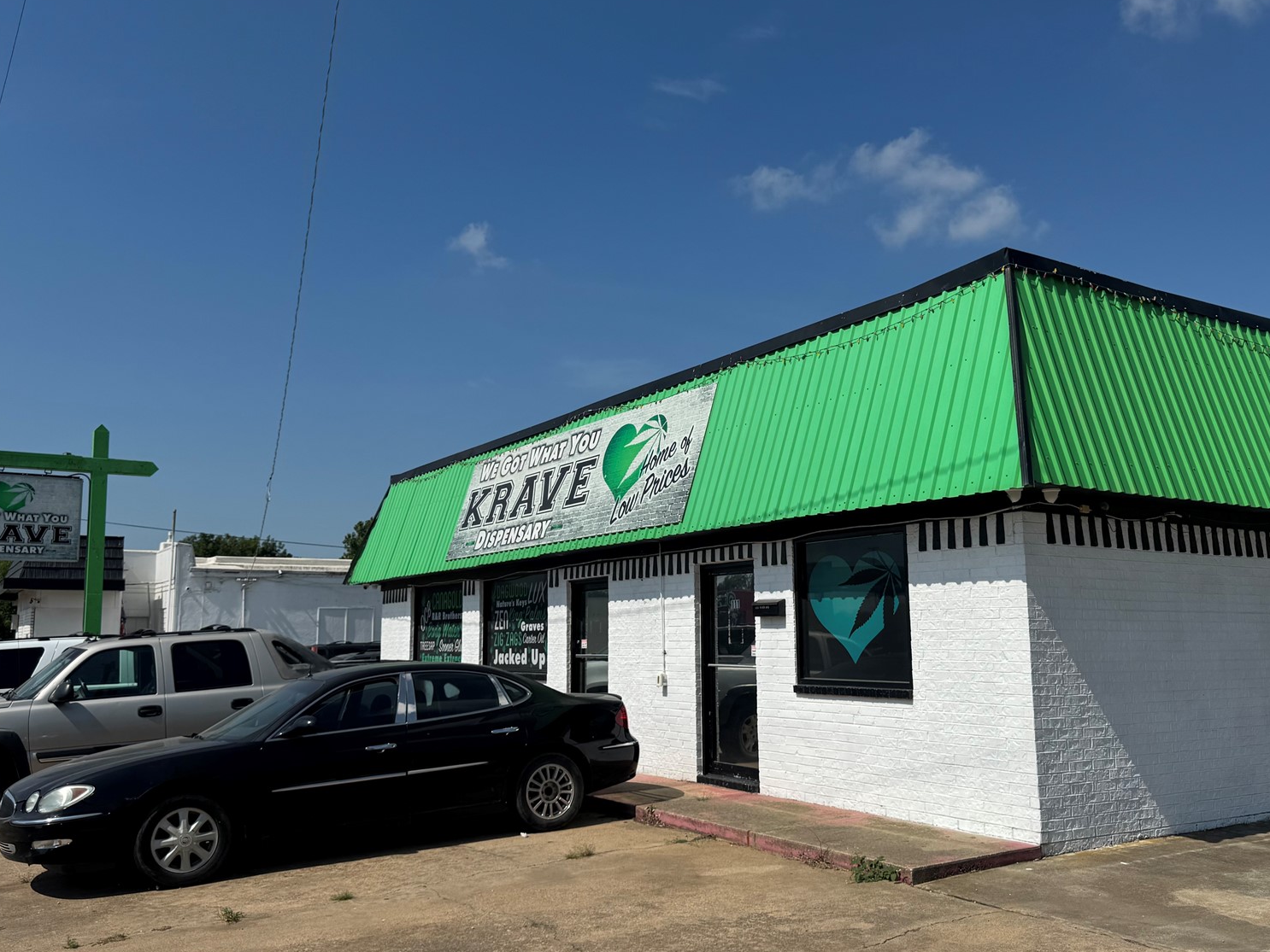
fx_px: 1138
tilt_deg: +6.7
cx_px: 671
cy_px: 479
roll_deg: +1.1
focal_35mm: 31
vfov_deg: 45.5
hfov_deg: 58.3
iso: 80
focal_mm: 6.76
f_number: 1.78
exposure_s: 1/9009
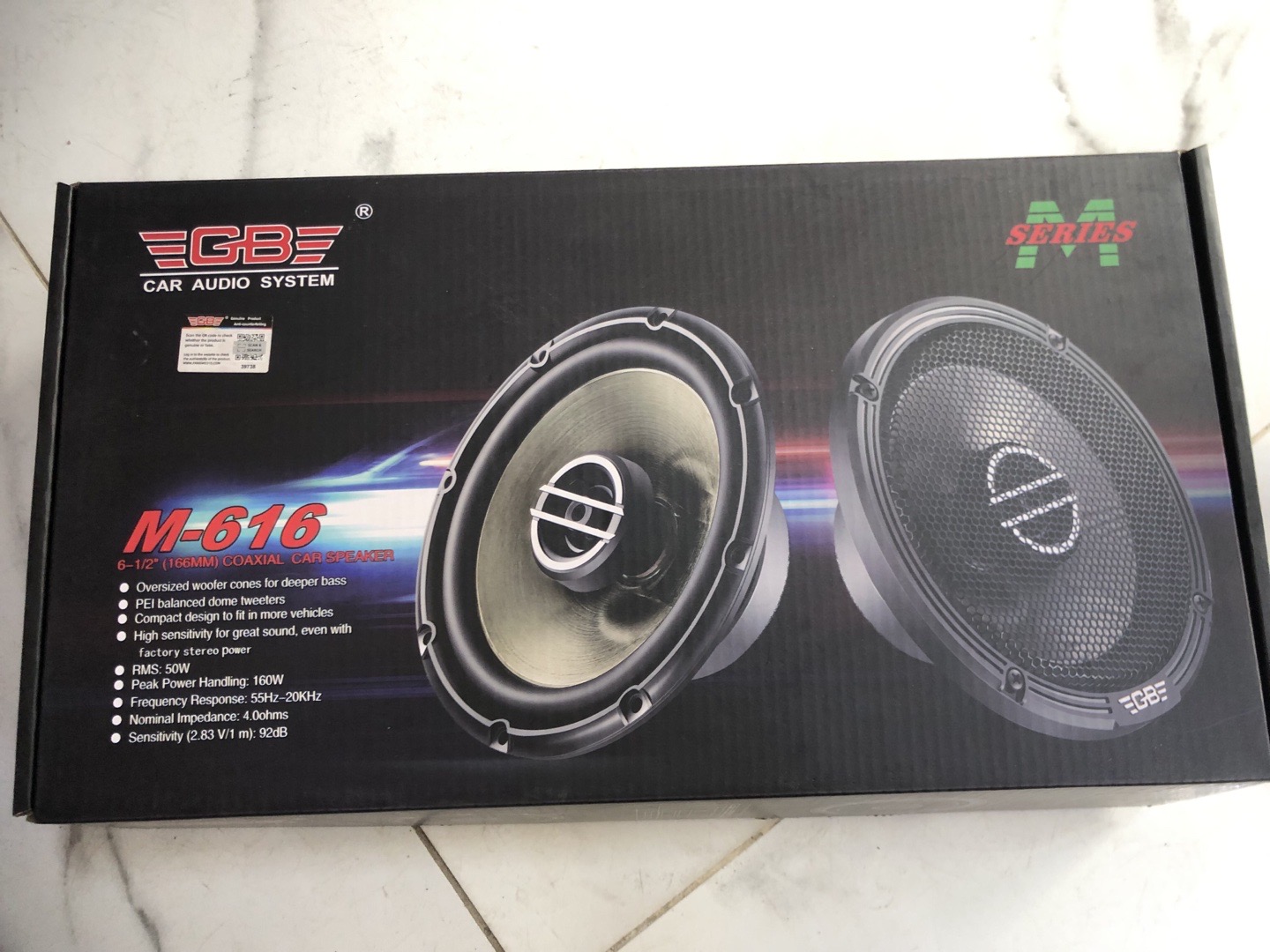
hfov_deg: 63.4
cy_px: 476
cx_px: 635
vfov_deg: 49.7
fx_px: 1027
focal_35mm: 28
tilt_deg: -79.0
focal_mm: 4
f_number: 1.8
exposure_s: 1/30
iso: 40
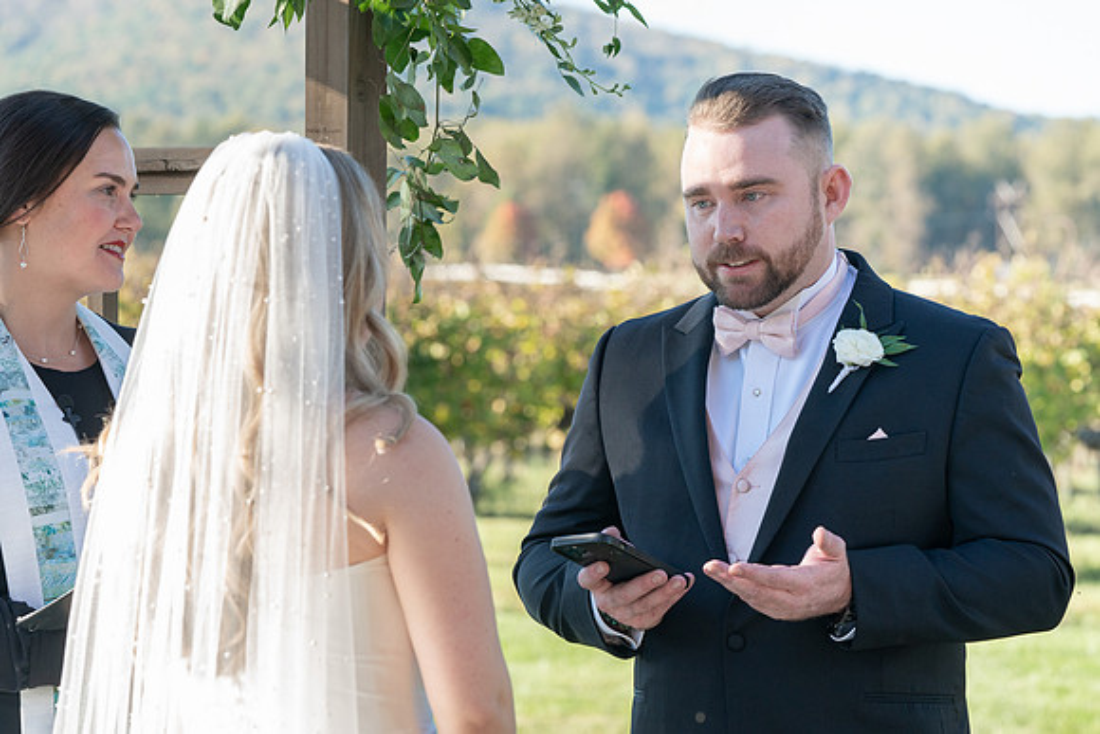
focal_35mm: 131
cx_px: 629
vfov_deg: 10.4
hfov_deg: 15.6
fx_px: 4017
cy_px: 420
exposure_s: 1/320
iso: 500
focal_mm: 111
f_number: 5.6
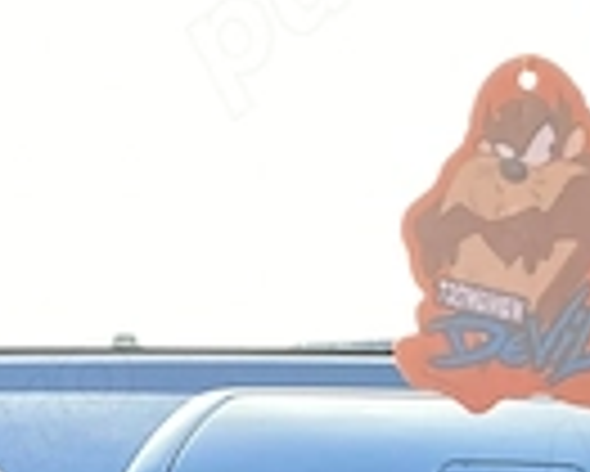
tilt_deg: -11.4
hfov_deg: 12.4
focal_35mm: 155
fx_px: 2709
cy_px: 701
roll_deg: -0.4
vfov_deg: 9.7
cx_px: 158
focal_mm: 4.25
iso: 100
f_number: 1.8
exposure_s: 1/121
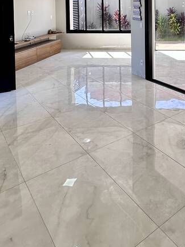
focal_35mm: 35
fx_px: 249
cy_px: 9
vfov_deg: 45.6
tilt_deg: +0.2
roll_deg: -0.2
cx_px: 167
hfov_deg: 38.0
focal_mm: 2.22
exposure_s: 1/276
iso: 40
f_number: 2.2
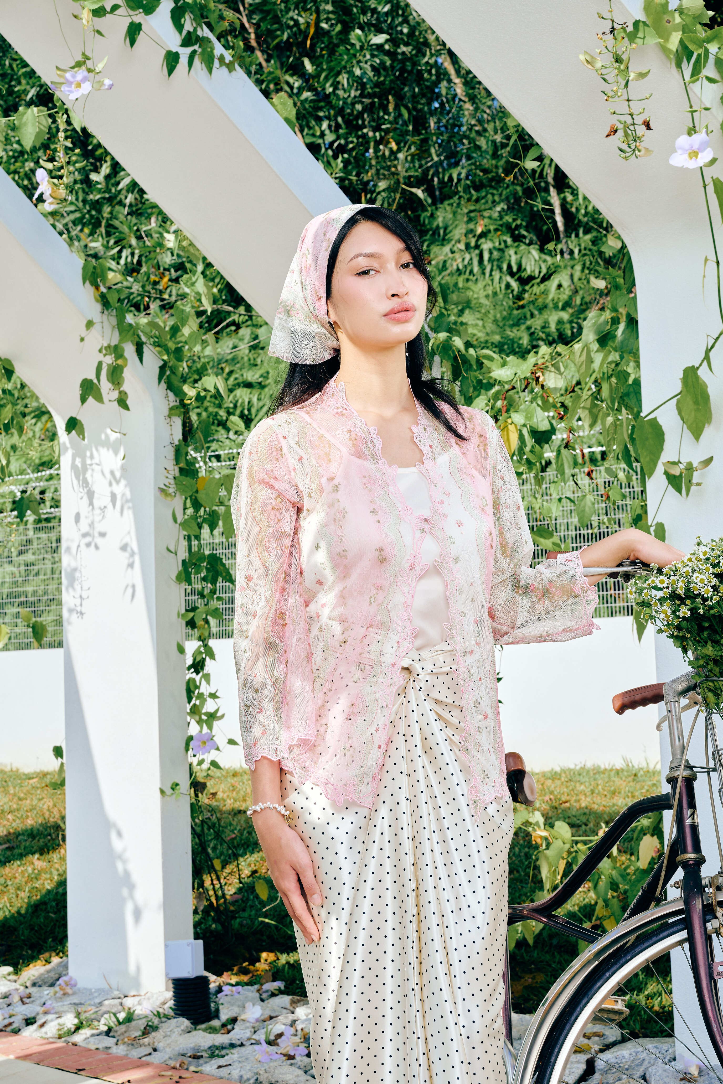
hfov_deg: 27.0
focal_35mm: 50
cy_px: 542
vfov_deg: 39.6
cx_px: 362
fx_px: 1506
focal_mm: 50
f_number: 10
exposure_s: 1/125
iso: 125
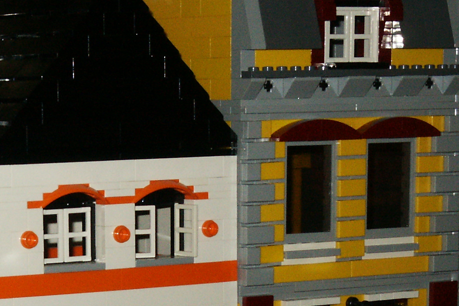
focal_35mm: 180
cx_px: -37
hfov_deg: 11.3
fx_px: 2294
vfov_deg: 7.6
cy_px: 372
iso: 200
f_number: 8
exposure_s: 1/60
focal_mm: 15.74
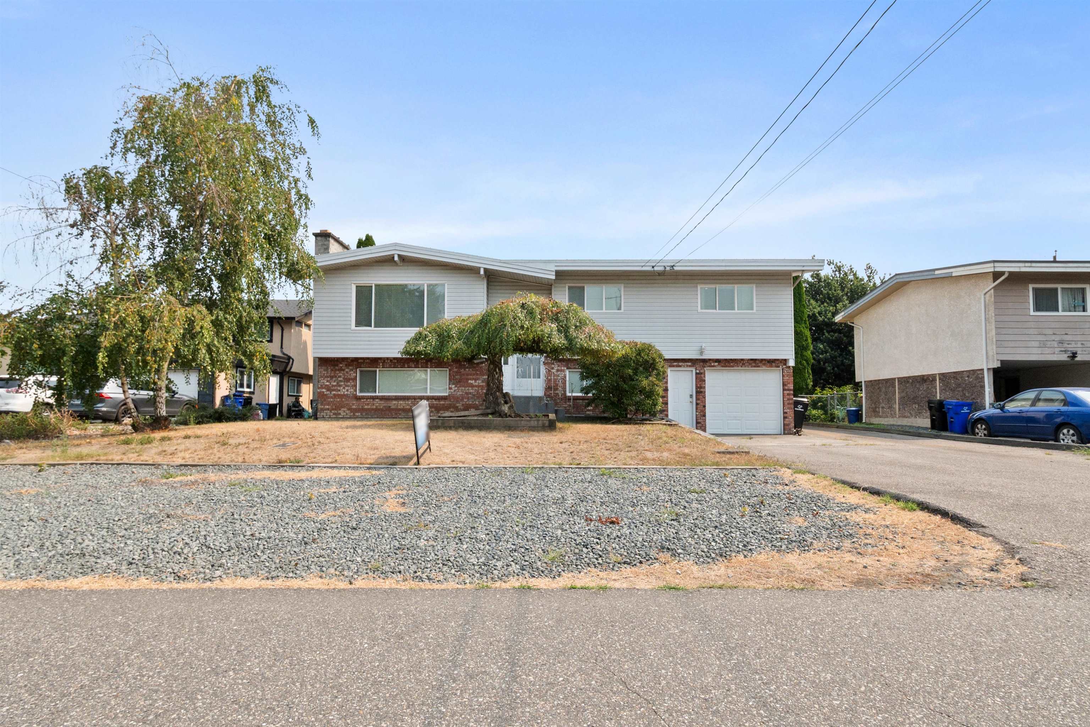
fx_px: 454
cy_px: 364
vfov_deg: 77.3
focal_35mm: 15
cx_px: 545
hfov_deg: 100.4
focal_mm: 10
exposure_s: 1/800
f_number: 11
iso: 320
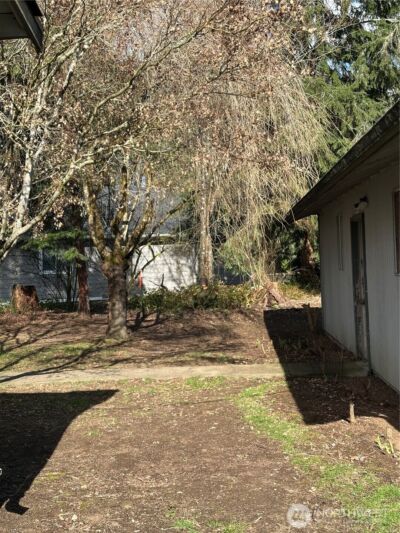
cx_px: 200
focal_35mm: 48
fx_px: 739
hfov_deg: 30.3
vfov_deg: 39.6
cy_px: 266
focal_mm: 6.86
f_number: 1.78
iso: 64
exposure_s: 1/1751
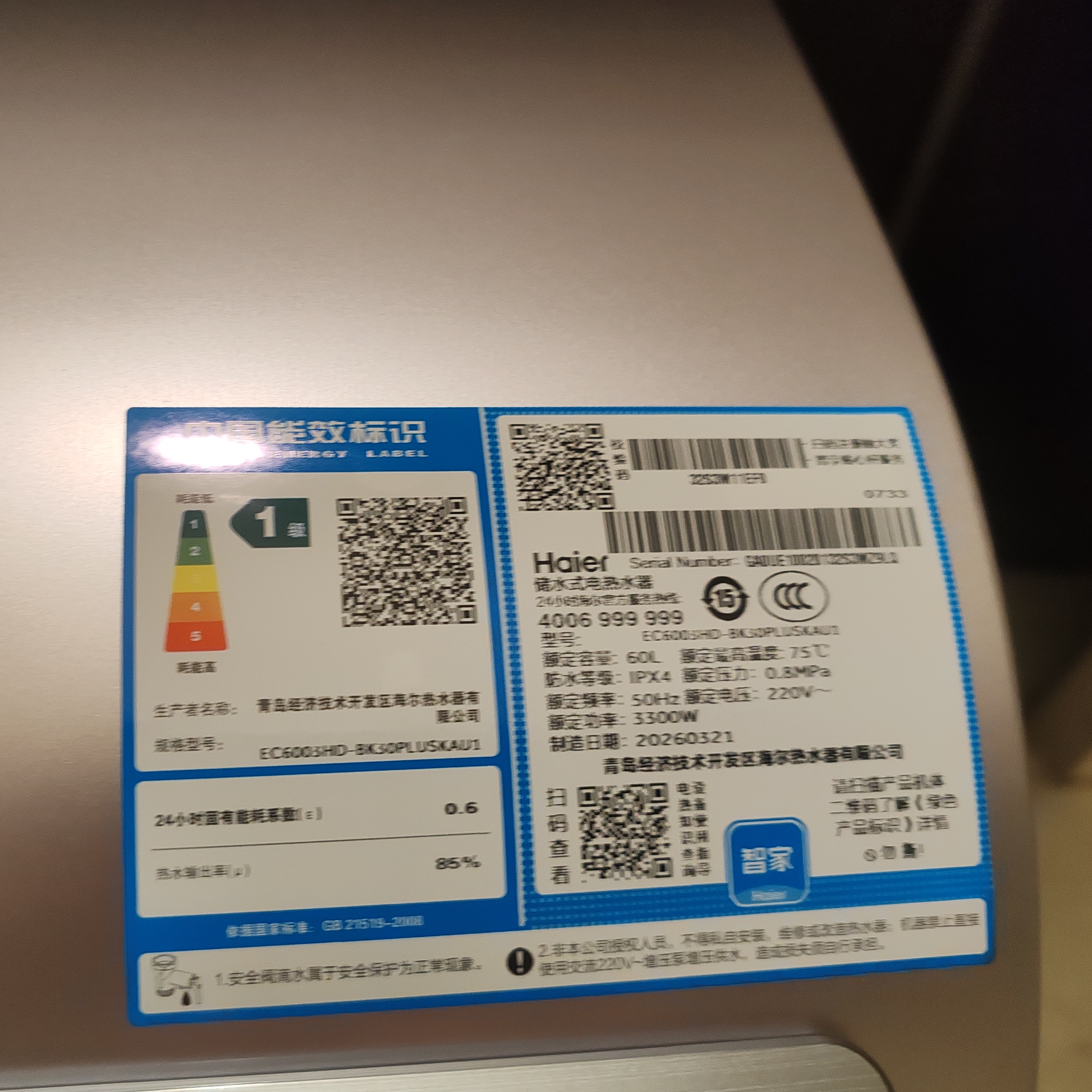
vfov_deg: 48.4
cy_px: 530
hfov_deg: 48.0
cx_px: 408
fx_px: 1213
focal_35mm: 34
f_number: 1.9
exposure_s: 1/50
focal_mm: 6.12
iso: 1600
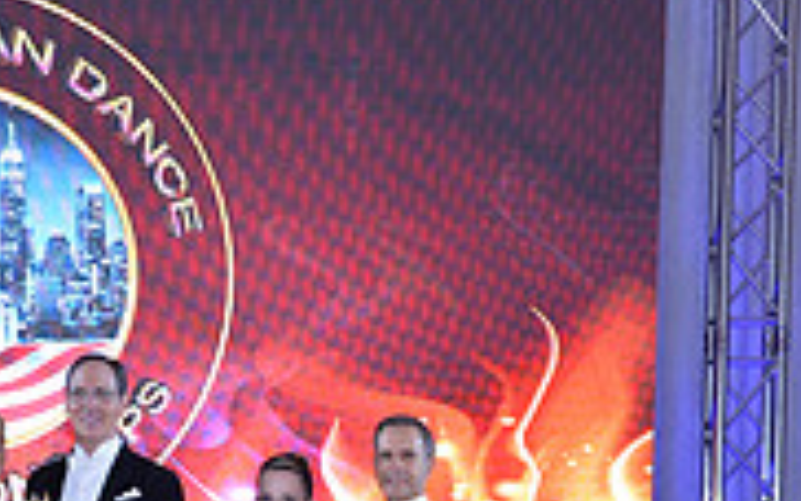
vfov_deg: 9.0
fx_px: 3124
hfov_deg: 14.6
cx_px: 312
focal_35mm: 143
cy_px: 745
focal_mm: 44
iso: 1600
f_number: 5
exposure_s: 1/250
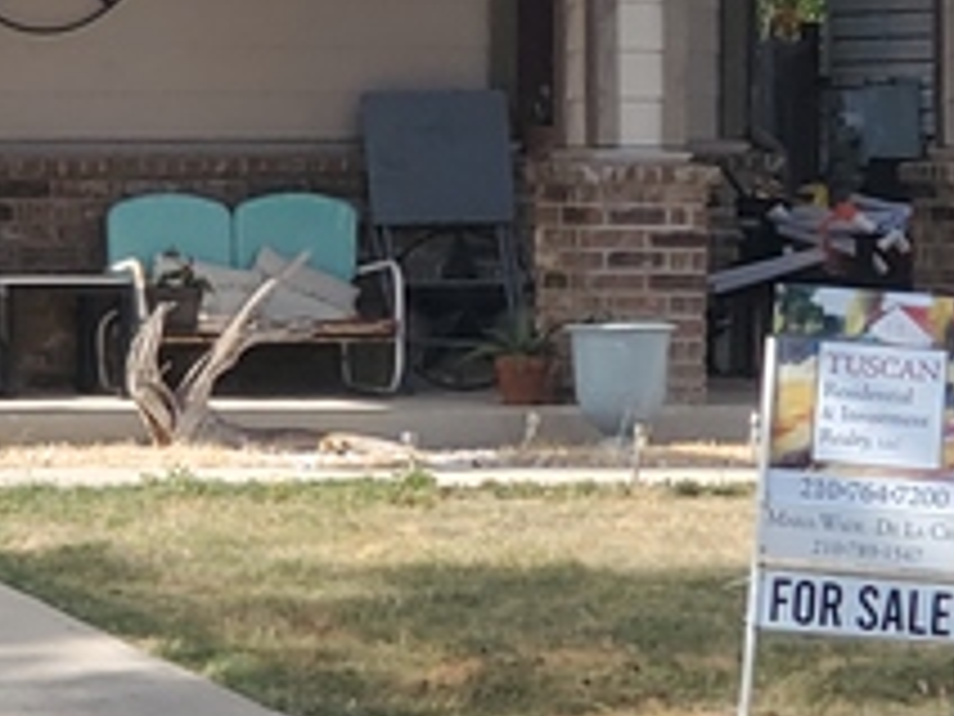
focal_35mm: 157
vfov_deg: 9.4
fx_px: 4327
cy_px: 126
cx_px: 342
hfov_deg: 12.6
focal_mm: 6
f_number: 2.4
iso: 50
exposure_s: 1/493
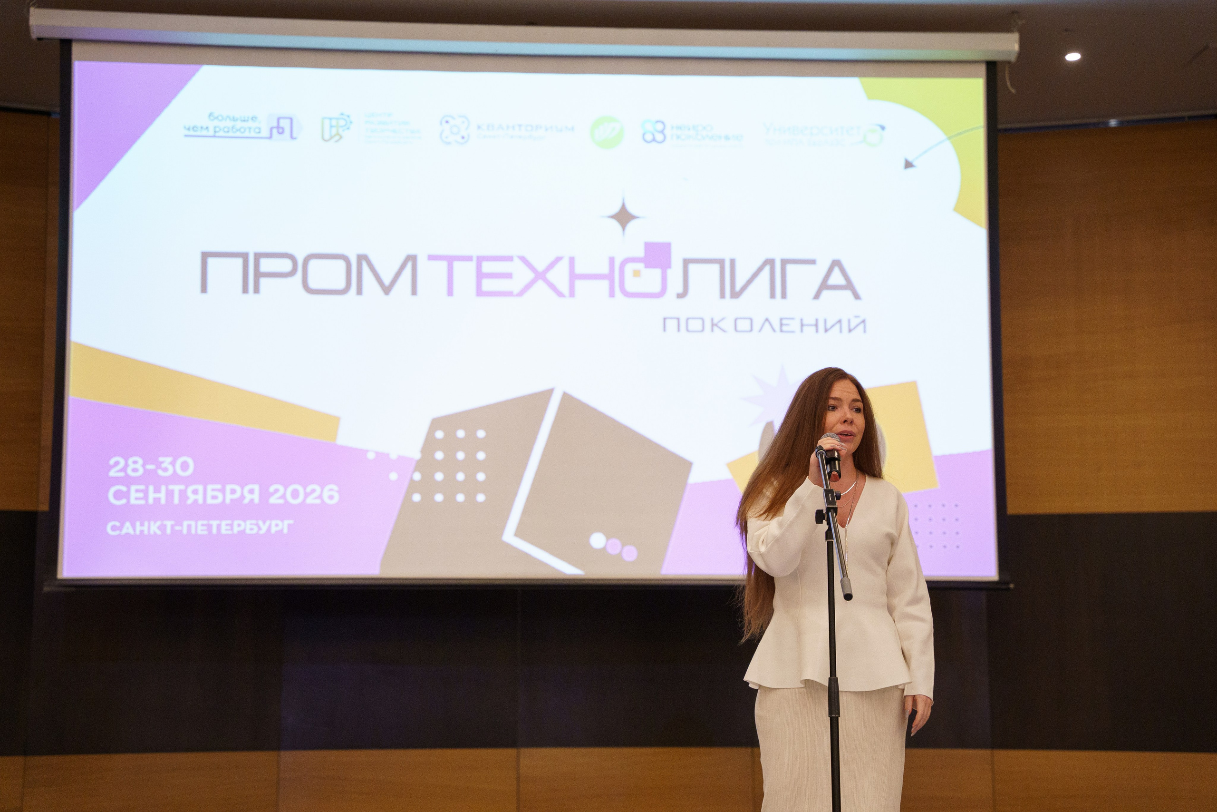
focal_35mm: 70
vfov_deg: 19.5
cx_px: 608
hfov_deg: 28.8
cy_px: 406
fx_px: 2366
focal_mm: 70
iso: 4000
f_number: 3.5
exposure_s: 1/160
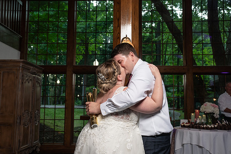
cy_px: 77
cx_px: 112
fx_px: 259
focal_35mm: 40
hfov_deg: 48.1
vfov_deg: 33.2
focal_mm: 38
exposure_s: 1/200
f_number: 5.6
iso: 2000
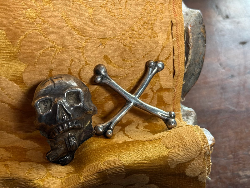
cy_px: 94
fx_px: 347
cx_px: 125
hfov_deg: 39.7
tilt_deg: -59.6
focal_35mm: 48
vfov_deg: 30.3
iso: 100
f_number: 1.78
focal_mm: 6.76
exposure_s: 1/107
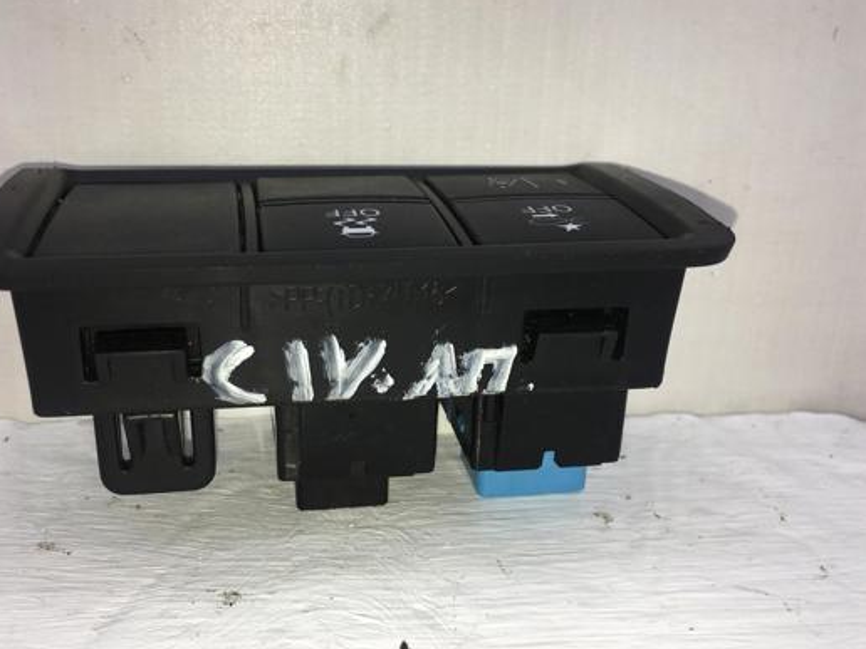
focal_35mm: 36
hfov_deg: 51.2
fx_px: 901
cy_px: 340
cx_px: 376
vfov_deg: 39.6
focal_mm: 4.15
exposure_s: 1/432
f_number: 2.2
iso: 25
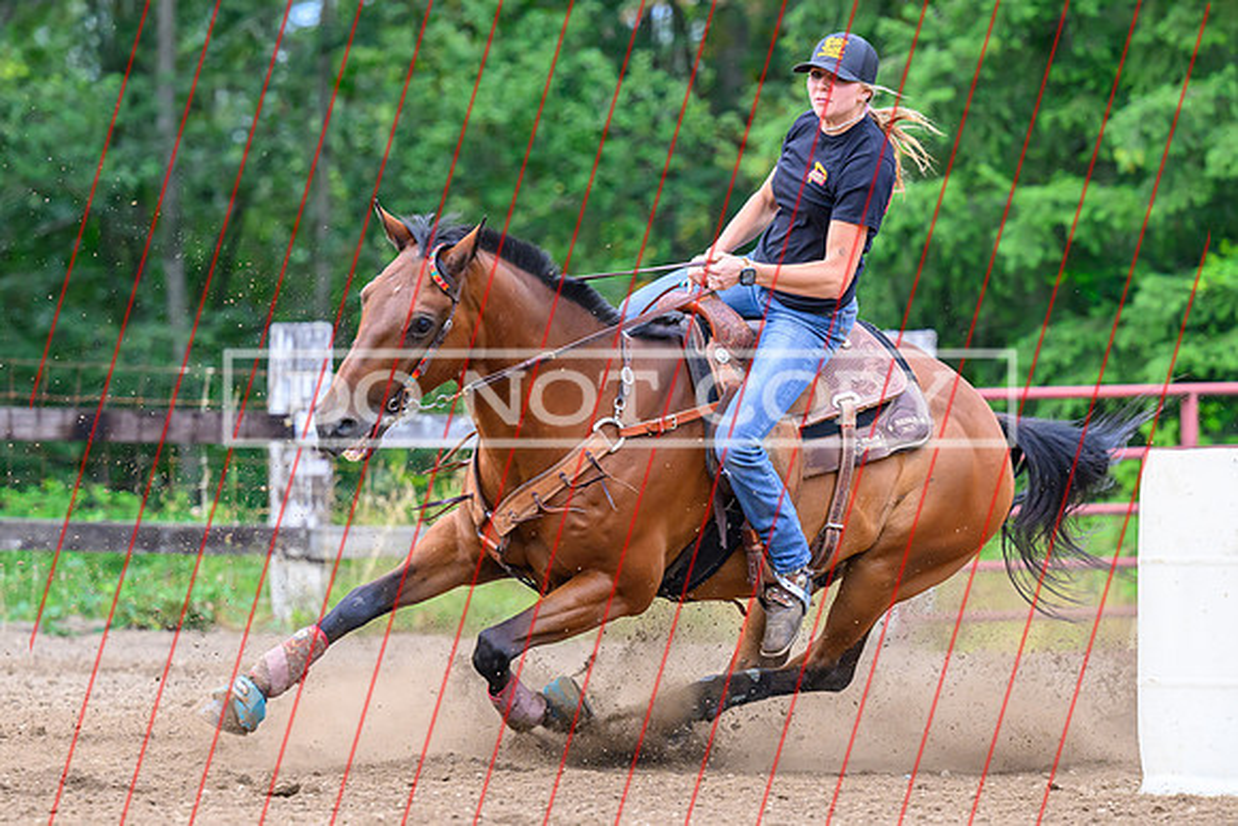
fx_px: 8012
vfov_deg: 5.9
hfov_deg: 8.8
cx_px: 619
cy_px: 468
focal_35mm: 233
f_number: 3.2
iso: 2000
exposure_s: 1/1600
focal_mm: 140
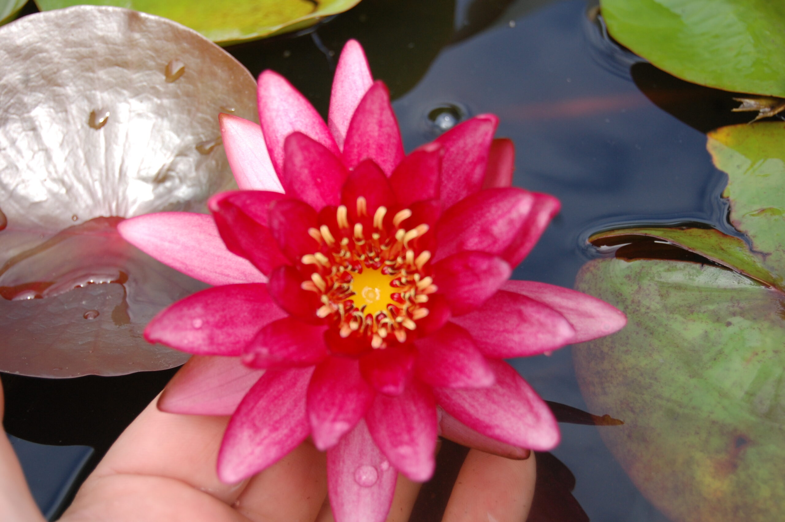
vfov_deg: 16.5
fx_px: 1797
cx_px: 392
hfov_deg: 24.6
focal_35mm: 82
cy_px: 261
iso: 400
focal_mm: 55
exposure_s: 1/320
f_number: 5.6
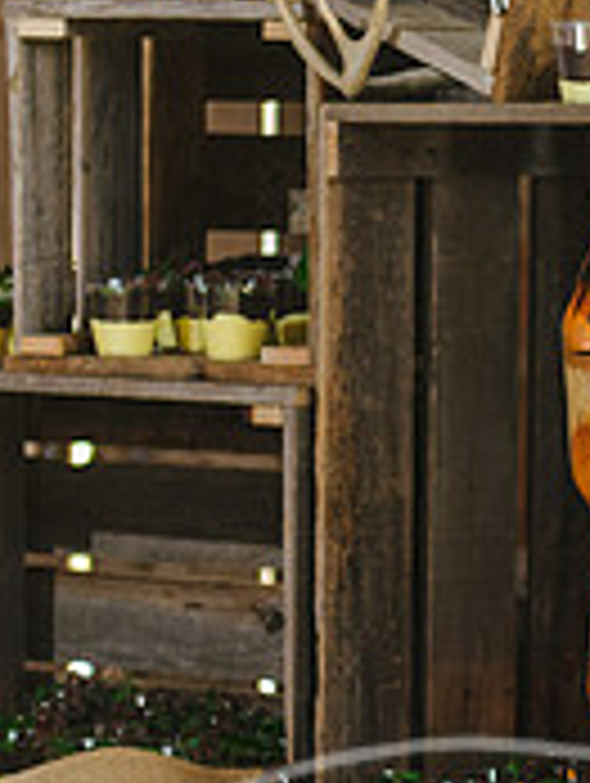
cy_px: 407
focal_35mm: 208
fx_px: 4715
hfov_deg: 7.1
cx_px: 626
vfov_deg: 9.5
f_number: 3.5
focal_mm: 65
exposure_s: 1/250
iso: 800
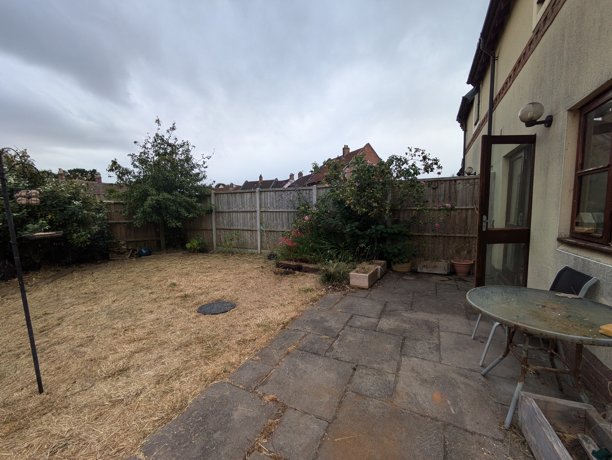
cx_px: 306
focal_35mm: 14
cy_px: 230
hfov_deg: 102.0
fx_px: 248
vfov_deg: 85.7
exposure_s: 1/380
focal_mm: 1.83
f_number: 2.2
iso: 49
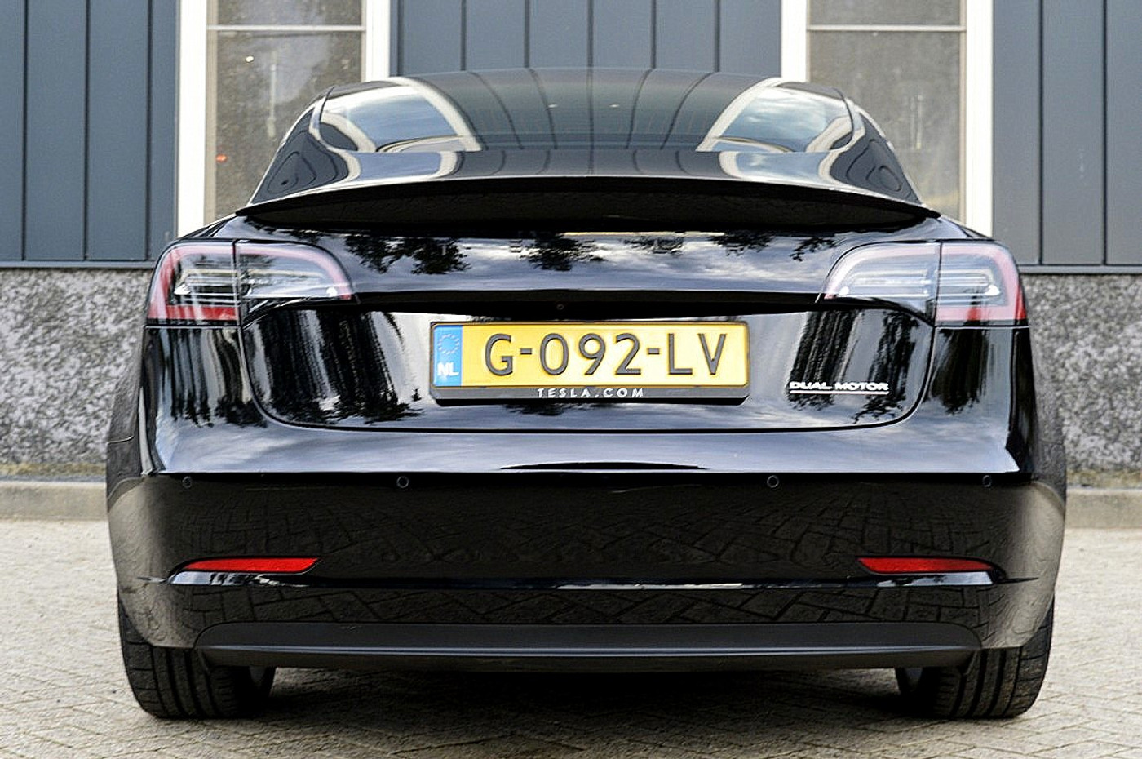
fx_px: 1901
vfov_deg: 22.6
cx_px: 571
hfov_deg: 33.4
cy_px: 380
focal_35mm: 60
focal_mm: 40
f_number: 8
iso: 720
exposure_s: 1/60
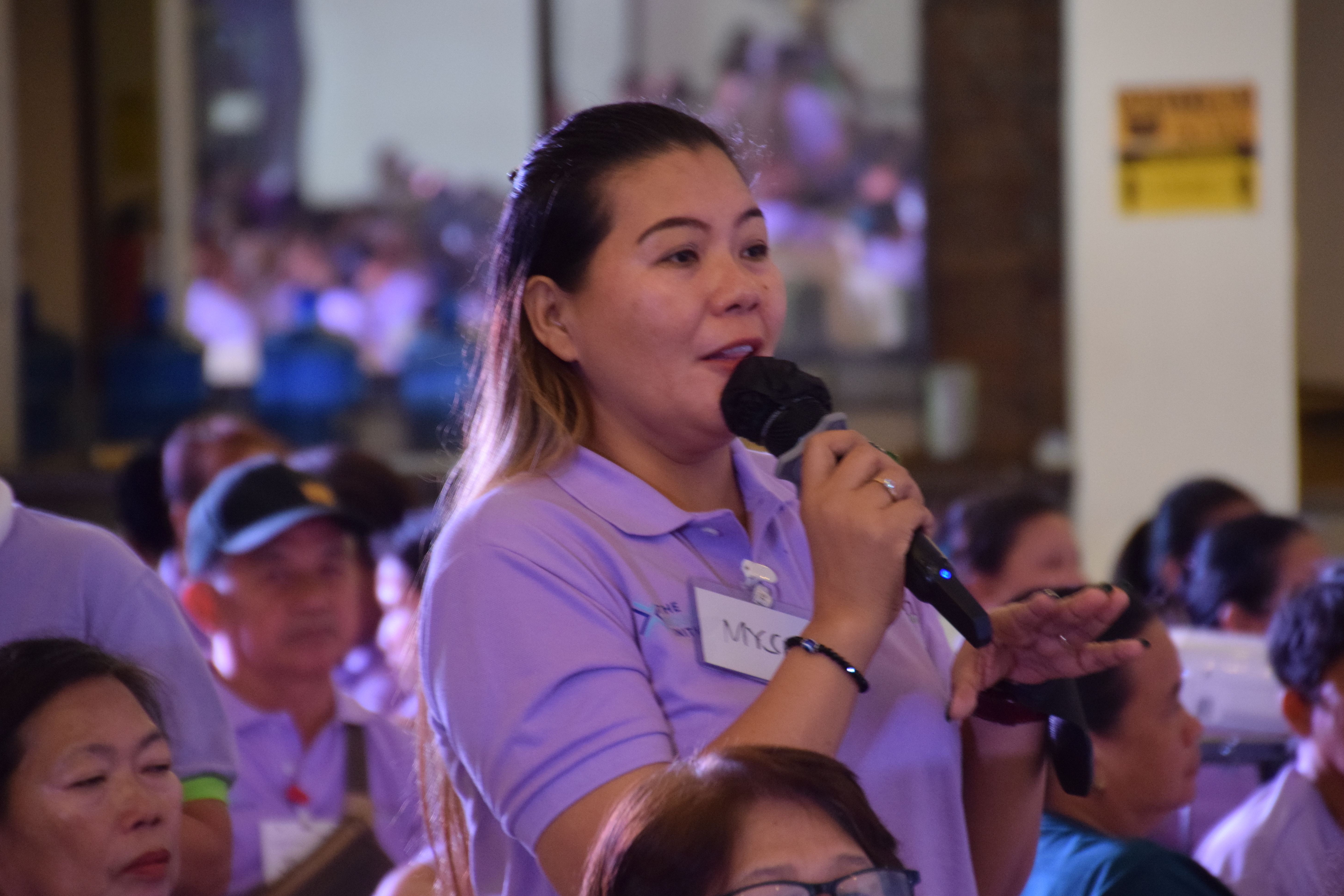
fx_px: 9856
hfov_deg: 7.8
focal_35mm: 264
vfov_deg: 5.2
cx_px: 695
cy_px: 452
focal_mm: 170
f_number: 6.3
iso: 1600
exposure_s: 1/50
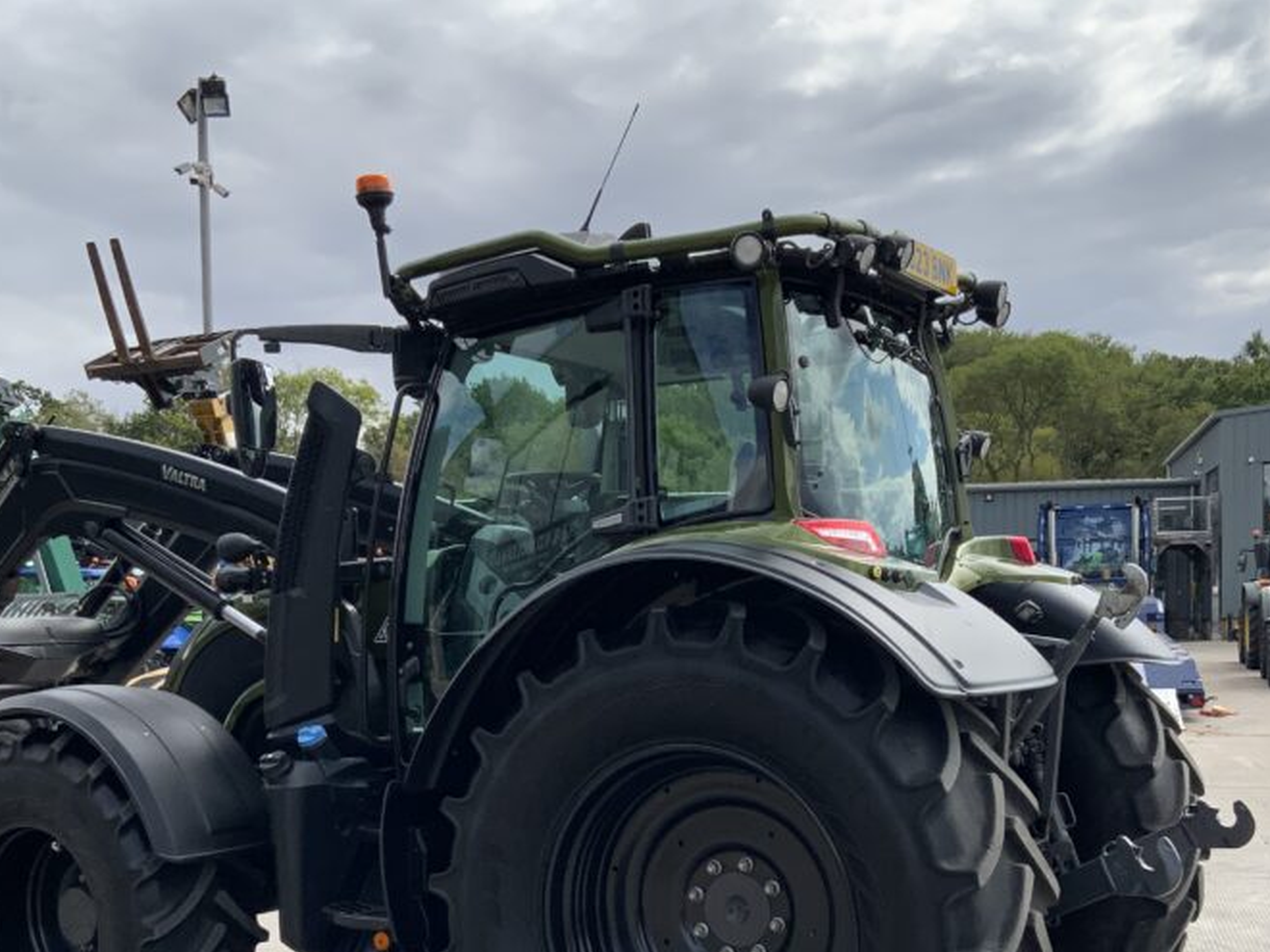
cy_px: 675
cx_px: 664
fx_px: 1651
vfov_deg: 31.8
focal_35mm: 45
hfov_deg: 42.1
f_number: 1.8
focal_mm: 3
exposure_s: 1/1577
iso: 16
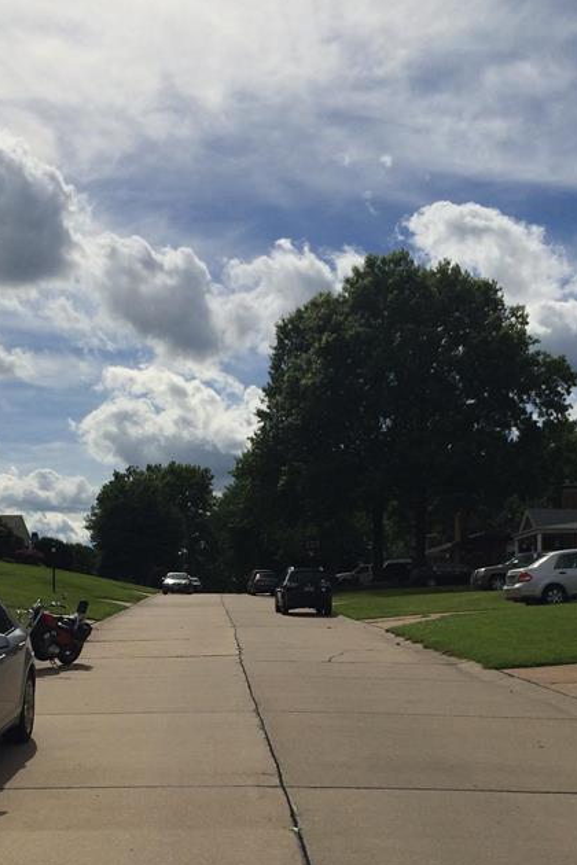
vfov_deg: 39.6
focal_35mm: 49
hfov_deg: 27.5
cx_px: 256
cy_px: 607
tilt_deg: -0.2
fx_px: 1178
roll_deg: -0.8
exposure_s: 1/8264
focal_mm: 4.15
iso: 40
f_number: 2.2
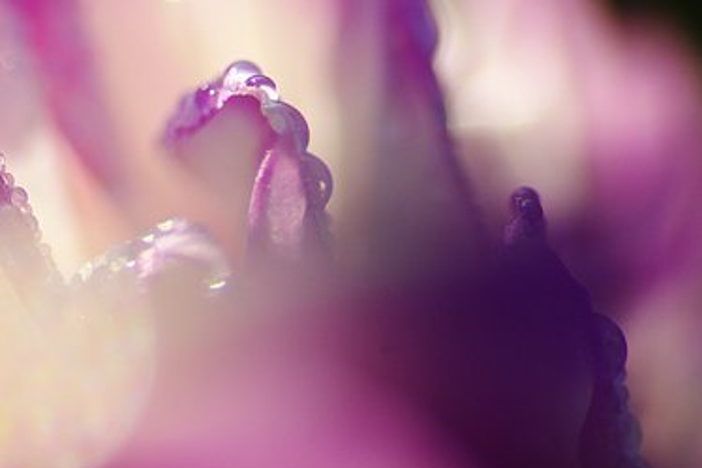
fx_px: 3606
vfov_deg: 7.4
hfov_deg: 11.1
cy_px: 200
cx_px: 360
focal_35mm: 185
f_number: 2.8
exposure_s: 1/320
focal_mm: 90
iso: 400
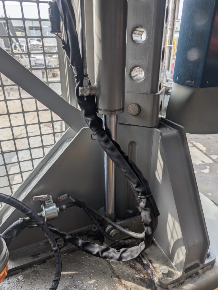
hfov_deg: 56.9
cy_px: 145
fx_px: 201
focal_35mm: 24
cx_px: 109
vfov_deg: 71.5
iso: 16
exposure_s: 1/292
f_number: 1.68
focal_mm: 6.9
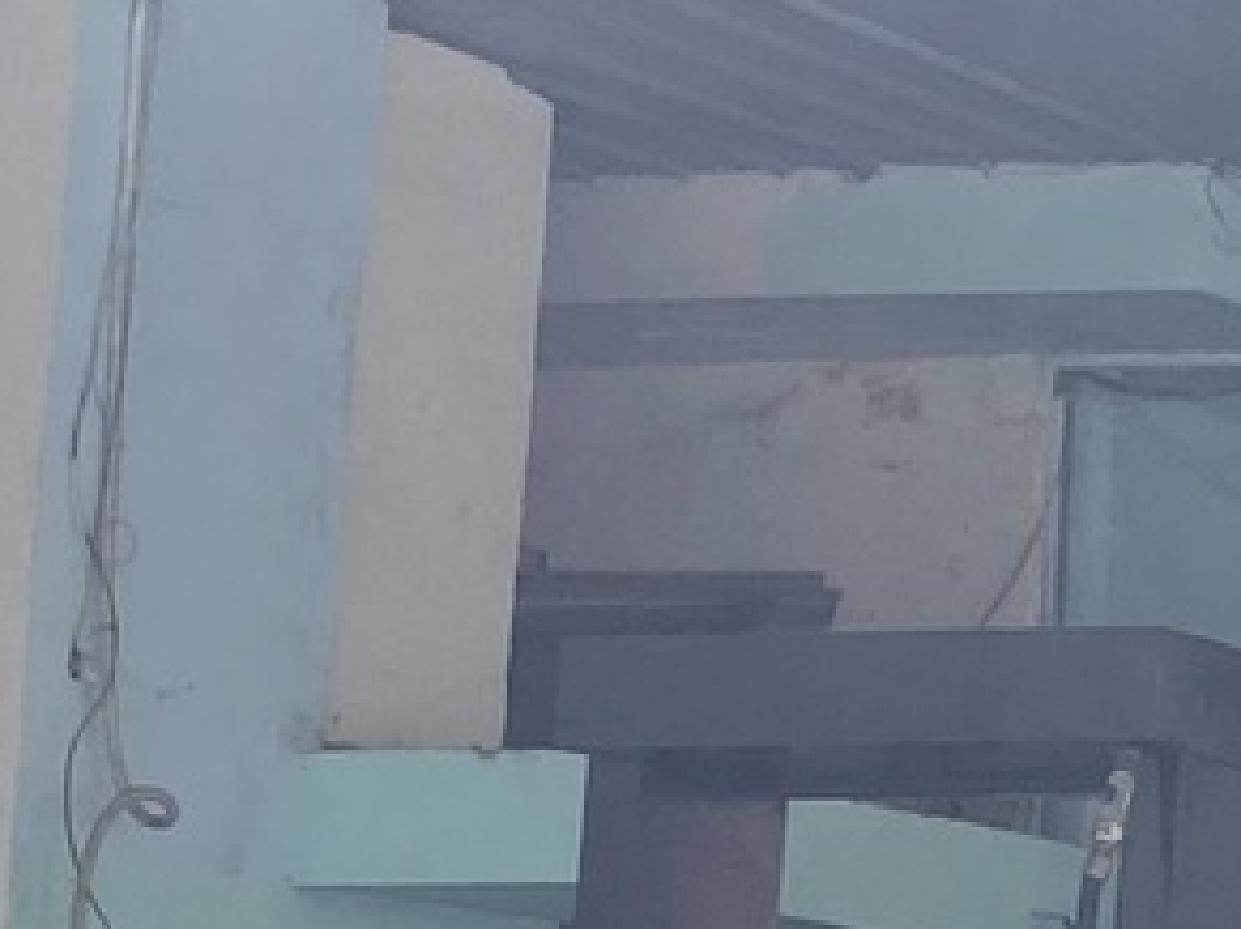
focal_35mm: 179
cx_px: 2520
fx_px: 6415
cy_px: 354
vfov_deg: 8.3
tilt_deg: +9.6
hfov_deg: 10.2
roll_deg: -0.5
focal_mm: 4.25
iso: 32
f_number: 1.8
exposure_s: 1/571
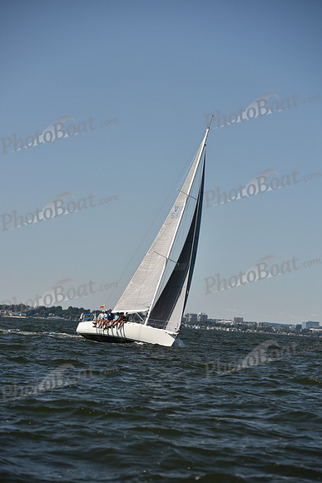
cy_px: 242
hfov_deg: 13.0
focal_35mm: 105
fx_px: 1408
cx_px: 161
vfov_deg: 19.5
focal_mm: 105
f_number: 4
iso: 250
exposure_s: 1/1600
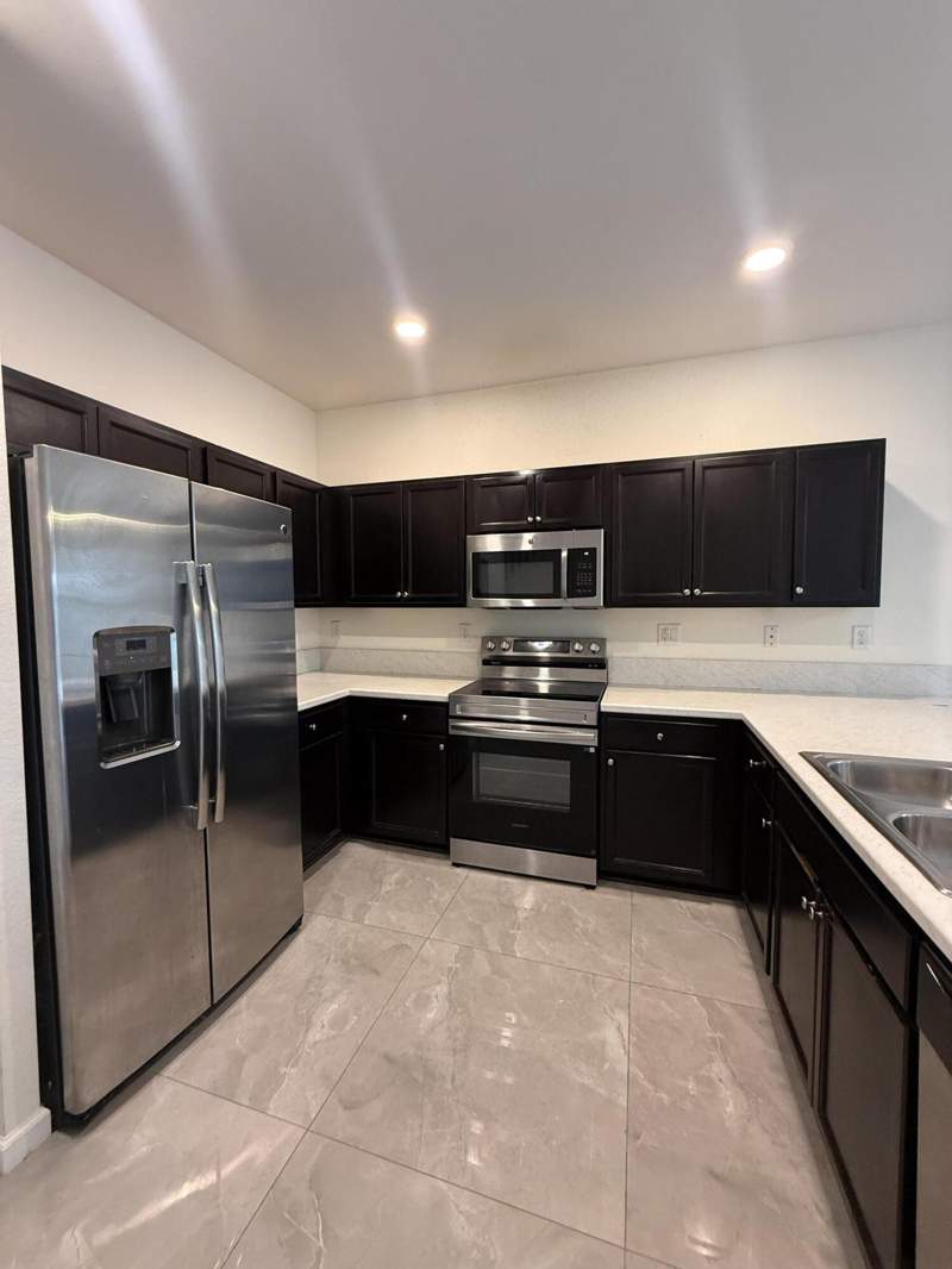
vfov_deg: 102.1
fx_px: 513
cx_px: 476
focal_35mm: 14
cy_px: 634
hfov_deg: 85.7
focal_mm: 2.22
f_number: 2.2
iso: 400
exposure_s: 1/60
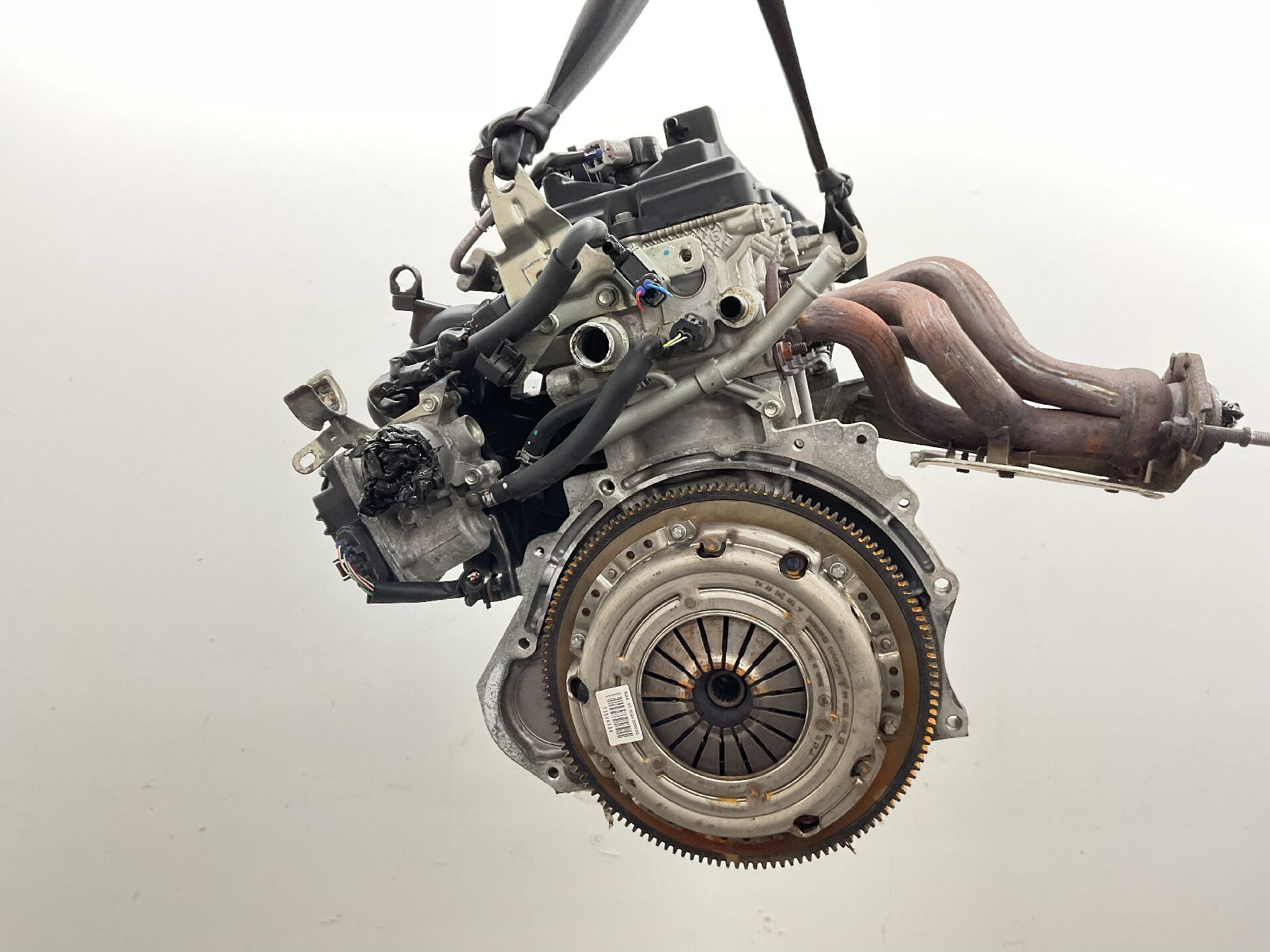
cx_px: 635
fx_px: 1064
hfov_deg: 61.7
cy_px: 476
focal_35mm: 29
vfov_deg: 48.2
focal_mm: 3
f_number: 1.8
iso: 100
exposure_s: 1/50
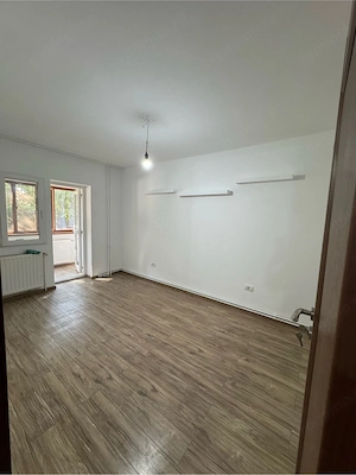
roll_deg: -2.8
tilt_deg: -5.8
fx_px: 192
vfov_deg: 102.1
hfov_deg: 85.7
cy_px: 238
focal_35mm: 14
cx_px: 178
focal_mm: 2.22
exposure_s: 1/100
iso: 250
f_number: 2.2
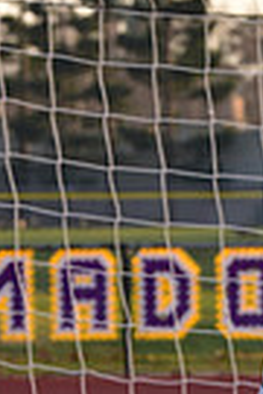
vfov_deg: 4.4
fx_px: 5172
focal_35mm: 472
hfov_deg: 2.9
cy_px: 461
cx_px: 270
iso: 400
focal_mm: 110
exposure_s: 1/250
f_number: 8
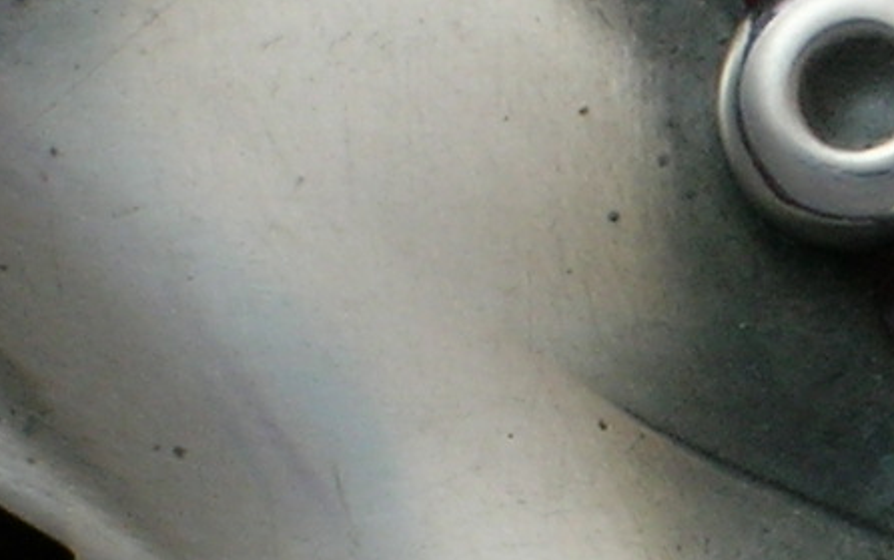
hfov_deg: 3.8
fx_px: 13501
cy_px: 785
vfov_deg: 2.4
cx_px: 1195
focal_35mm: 554
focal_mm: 17.1
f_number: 4.9
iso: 50
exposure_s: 1/6.8
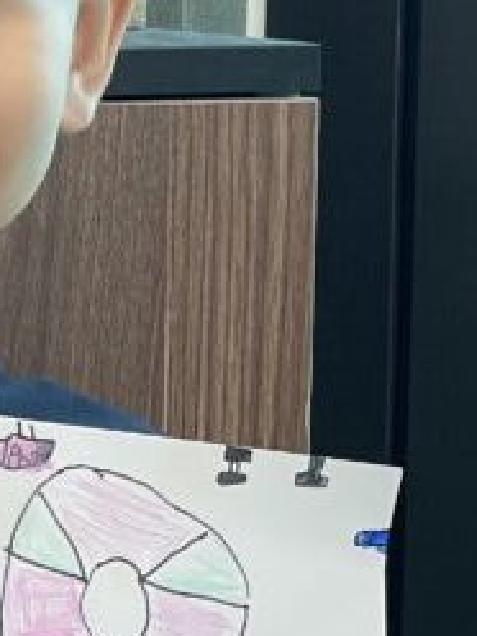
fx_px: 3858
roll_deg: -1.2
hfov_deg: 7.0
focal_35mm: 210
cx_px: -138
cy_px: 456
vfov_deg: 9.4
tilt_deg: -8.0
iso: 125
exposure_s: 1/100
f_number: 2
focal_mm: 6
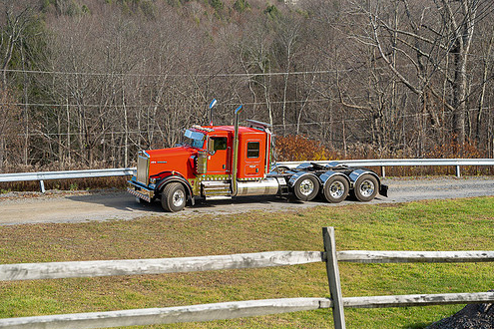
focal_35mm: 75
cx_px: 258
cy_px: 152
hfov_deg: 27.0
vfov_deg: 18.2
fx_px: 1029
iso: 100
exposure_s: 1/200
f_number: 3.5
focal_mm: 64
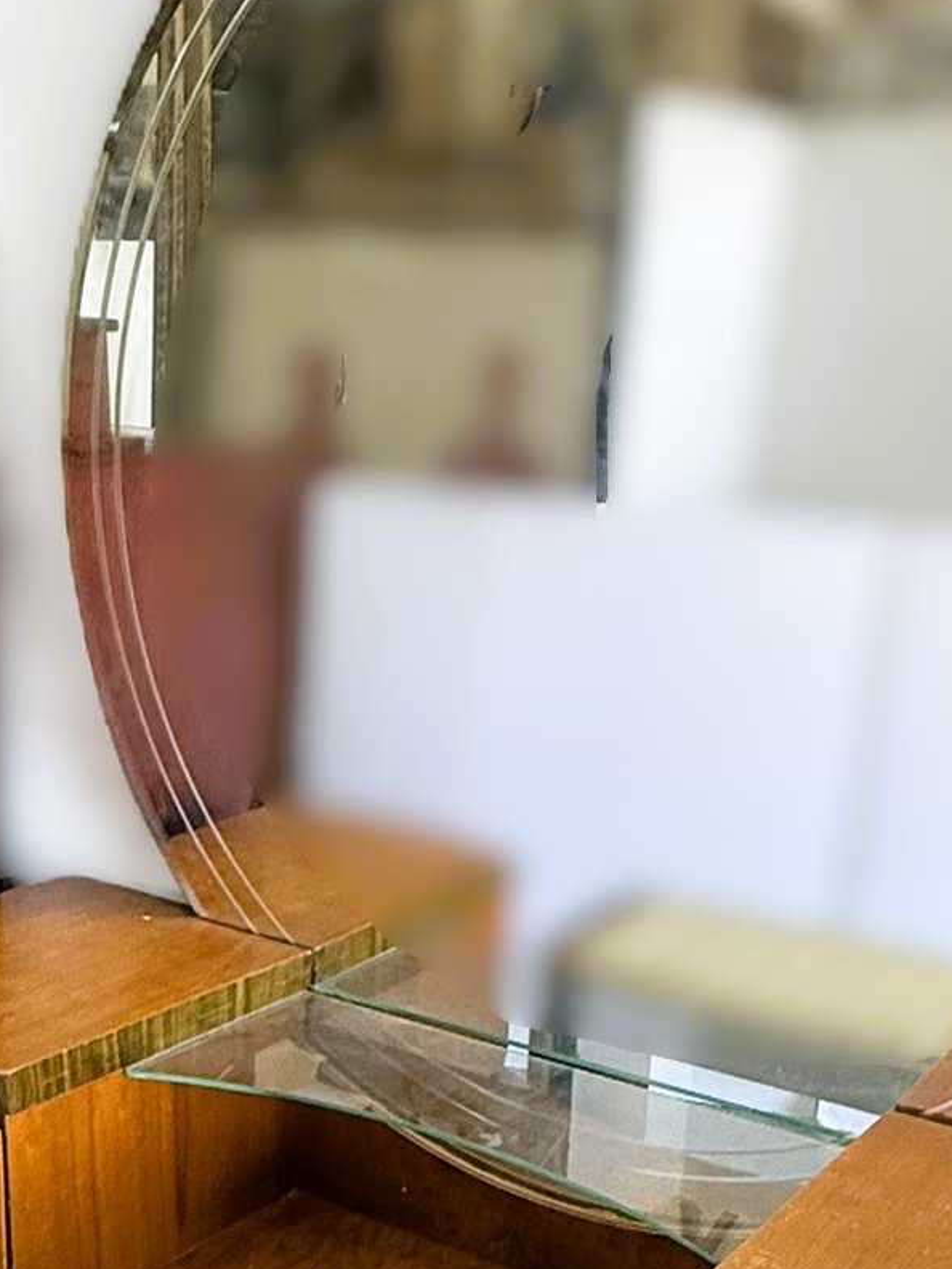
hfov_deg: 30.3
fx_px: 1760
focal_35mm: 48
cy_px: 1046
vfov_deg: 37.9
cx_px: 474
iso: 250
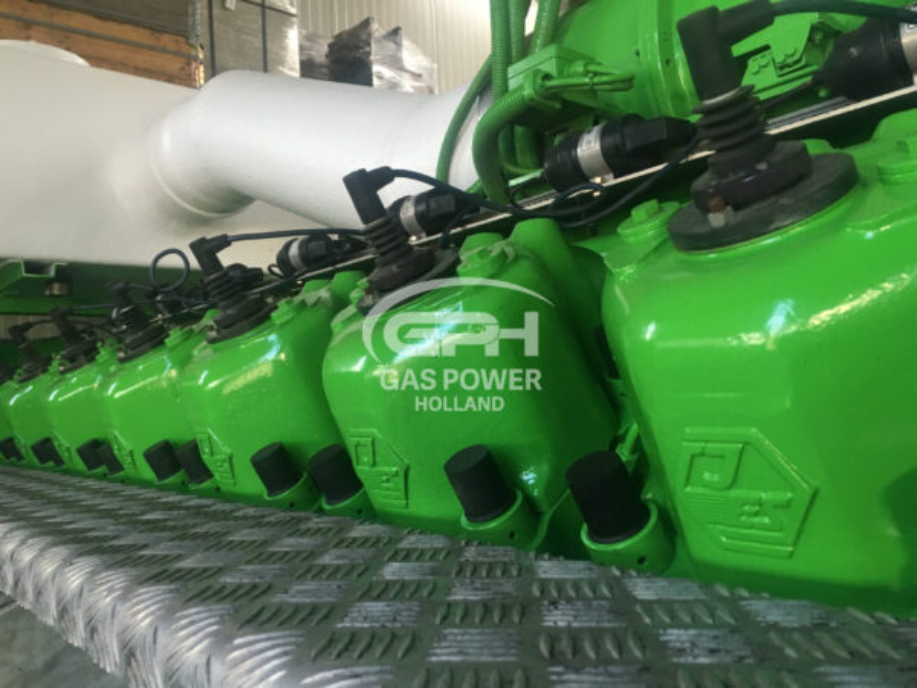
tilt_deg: +4.5
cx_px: 458
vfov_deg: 48.2
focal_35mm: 29
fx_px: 768
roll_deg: +3.5
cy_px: 344
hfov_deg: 61.7
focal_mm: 4.15
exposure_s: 1/33
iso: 125
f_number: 2.2
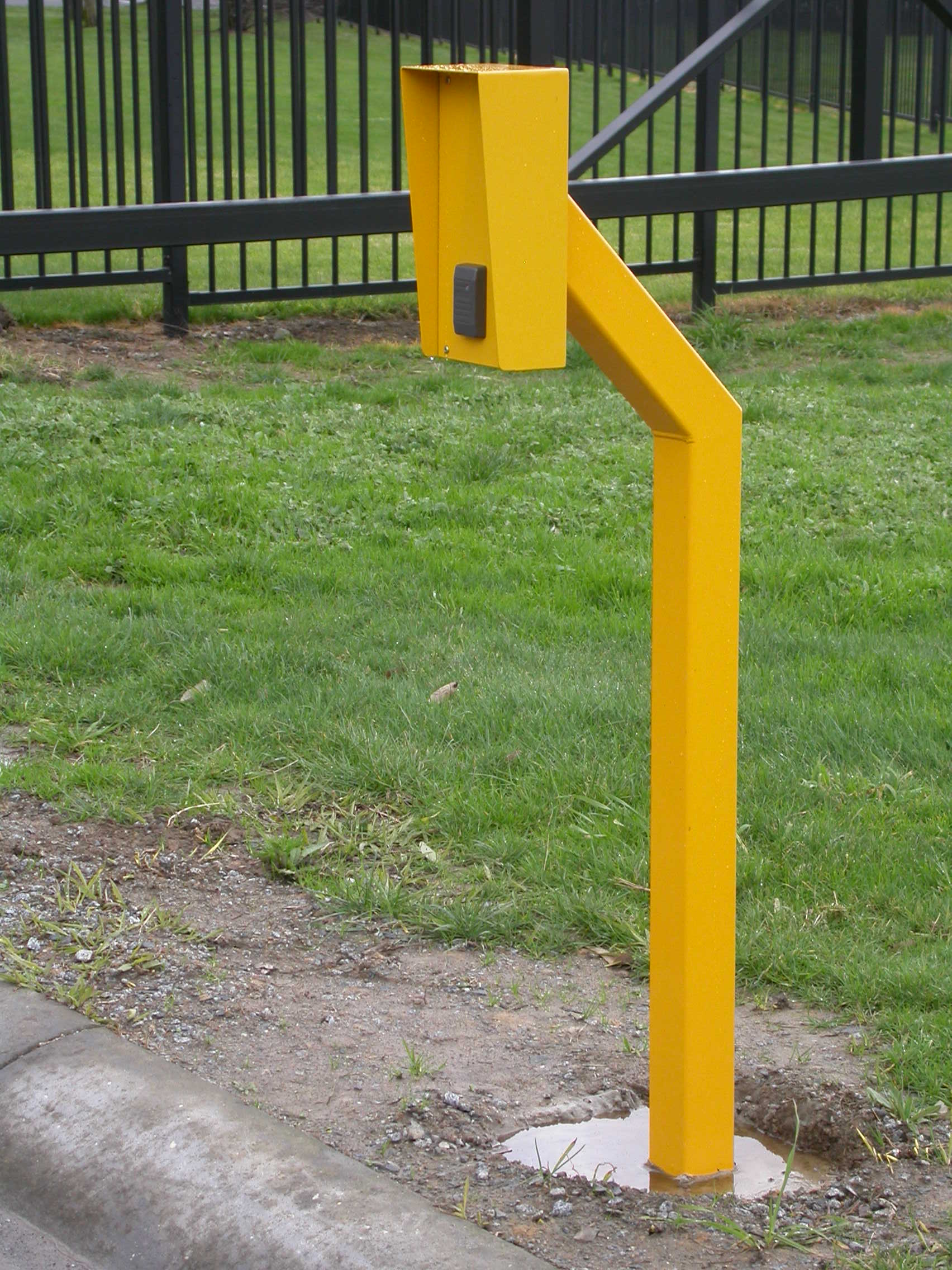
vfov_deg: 19.4
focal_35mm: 101
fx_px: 3704
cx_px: 476
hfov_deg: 14.6
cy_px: 635
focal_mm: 20.9
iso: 100
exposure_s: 1/158
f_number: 4
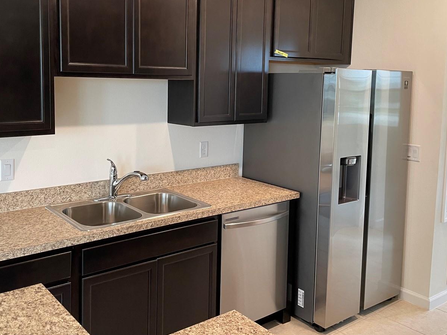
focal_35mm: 35
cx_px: 183
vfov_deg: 40.5
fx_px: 452
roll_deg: -0.8
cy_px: 132
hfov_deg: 52.4
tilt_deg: -5.1
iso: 200
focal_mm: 4.2
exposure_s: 1/60
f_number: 1.6
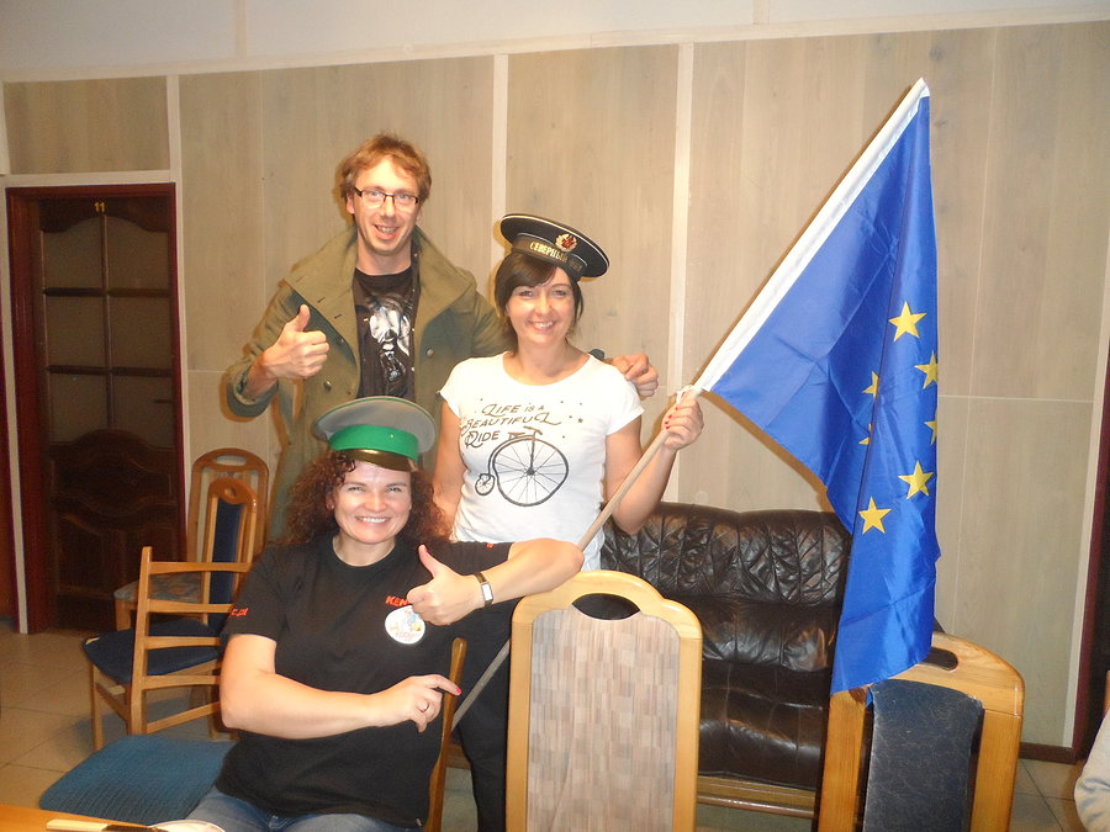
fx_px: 770
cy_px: 416
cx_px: 555
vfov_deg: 56.8
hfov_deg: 71.6
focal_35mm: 24
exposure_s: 1/30
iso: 400
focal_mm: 4
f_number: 3.2
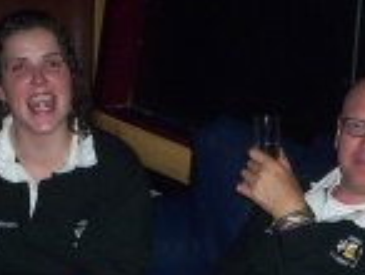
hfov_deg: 18.3
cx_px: 295
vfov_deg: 13.8
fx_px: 1120
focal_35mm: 106
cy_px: 282
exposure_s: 1/60
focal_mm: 4.99
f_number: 4.5
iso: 140
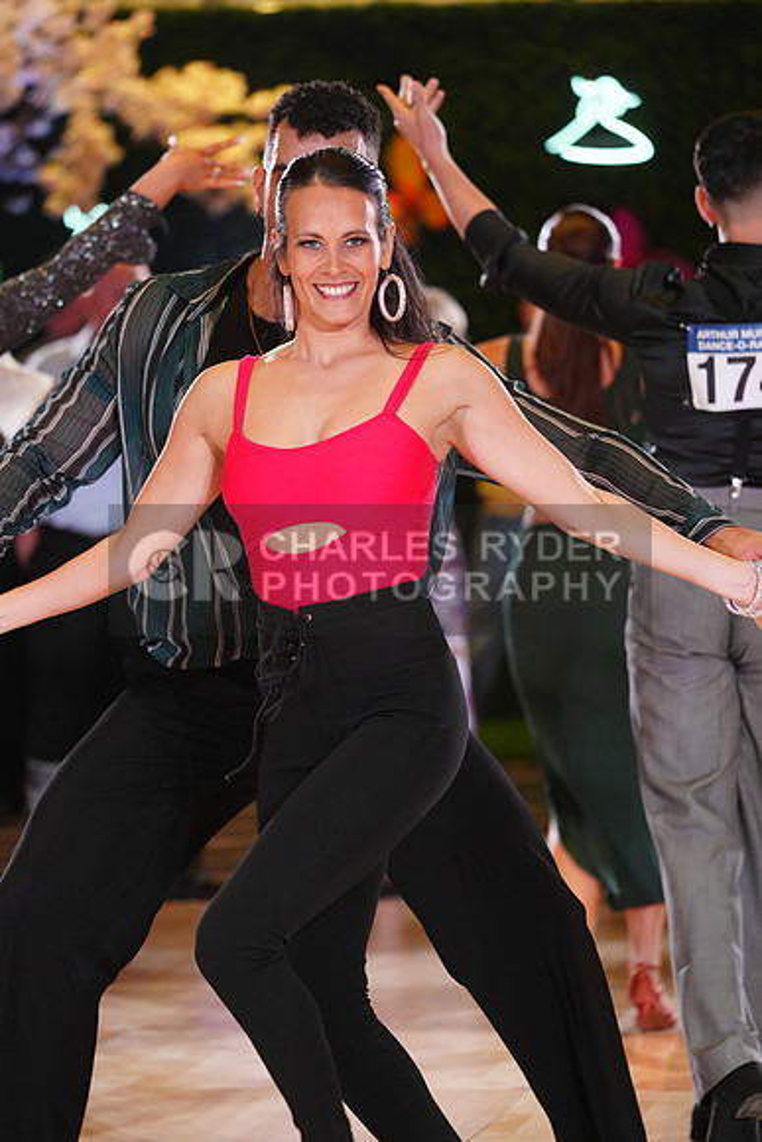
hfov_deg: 7.9
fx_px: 5521
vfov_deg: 11.8
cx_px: 381
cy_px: 571
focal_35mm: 174
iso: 2500
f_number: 4
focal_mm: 174
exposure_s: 1/400
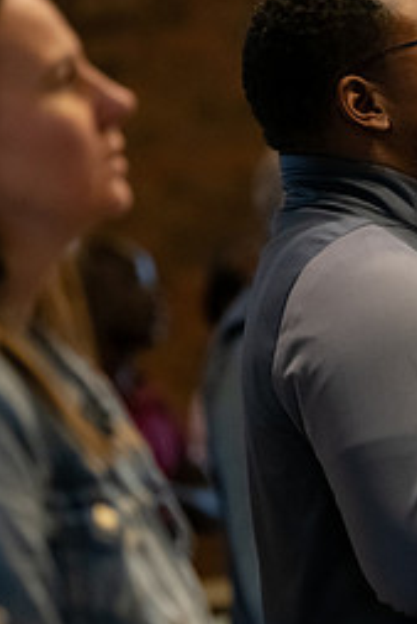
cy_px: 359
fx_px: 5170
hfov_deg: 4.6
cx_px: 528
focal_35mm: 298
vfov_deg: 6.9
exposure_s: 1/250
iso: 2500
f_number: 2.8
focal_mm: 130
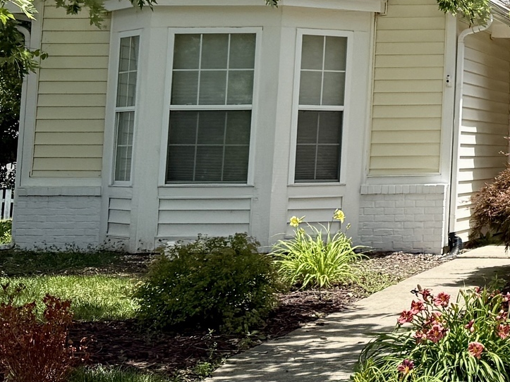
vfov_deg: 14.1
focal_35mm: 102
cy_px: -67
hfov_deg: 17.4
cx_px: 753
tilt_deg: +8.9
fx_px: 1503
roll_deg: -0.4
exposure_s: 1/3279
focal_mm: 6.76
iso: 80
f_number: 1.78
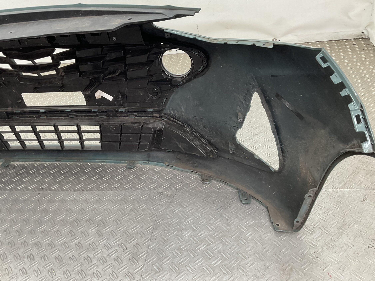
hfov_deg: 55.3
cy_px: 135
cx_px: 173
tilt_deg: -35.8
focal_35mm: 33
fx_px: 357
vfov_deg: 42.9
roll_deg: +10.6
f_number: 1.8
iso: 50
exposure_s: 1/100
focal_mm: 3
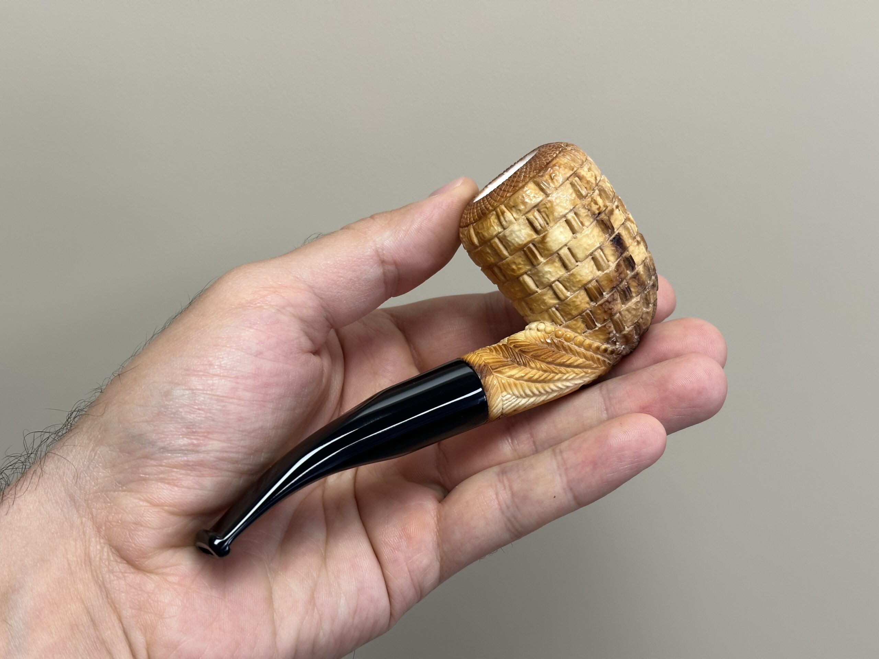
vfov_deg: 30.3
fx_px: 1219
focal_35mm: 48
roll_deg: +1.6
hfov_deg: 39.7
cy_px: 330
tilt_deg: -30.0
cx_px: 440
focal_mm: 6.86
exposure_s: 1/118
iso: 80
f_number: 1.78
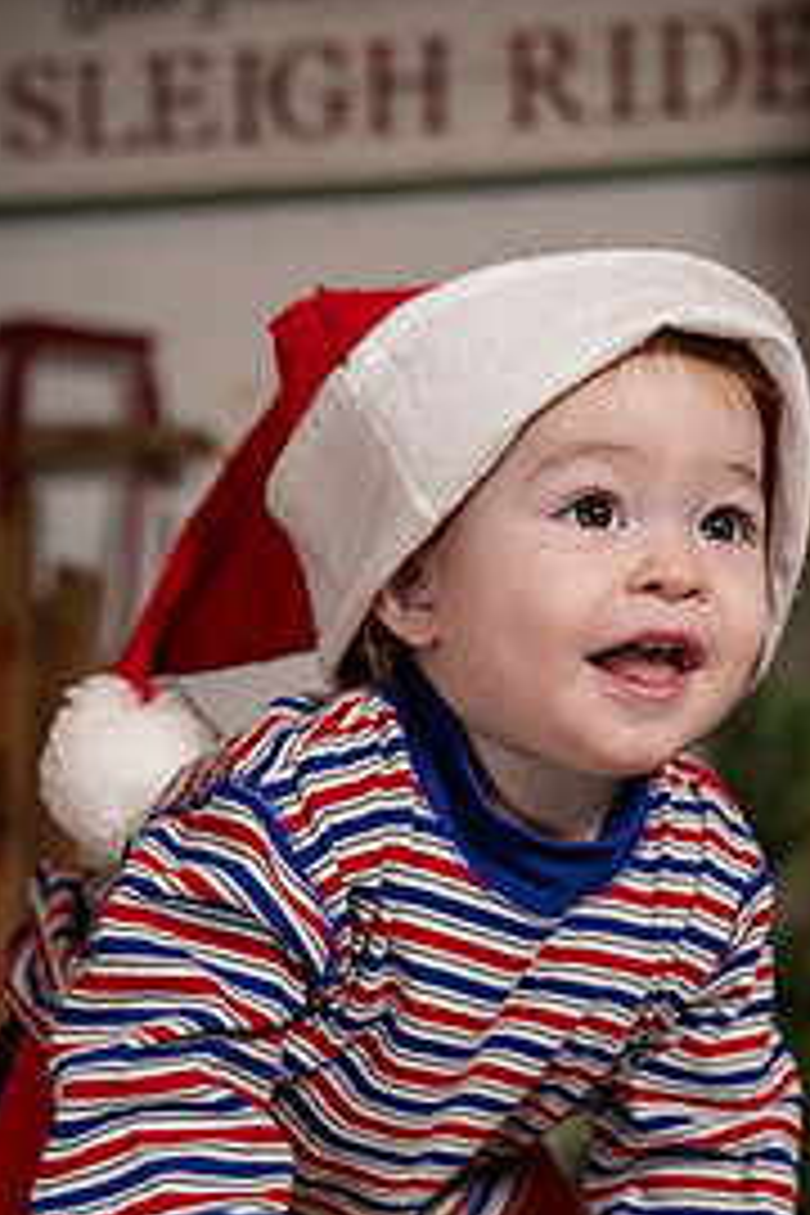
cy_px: 918
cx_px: 423
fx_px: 2362
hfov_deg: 19.5
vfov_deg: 28.4
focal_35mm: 70
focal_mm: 42
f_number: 3.2
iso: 250
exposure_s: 1/250
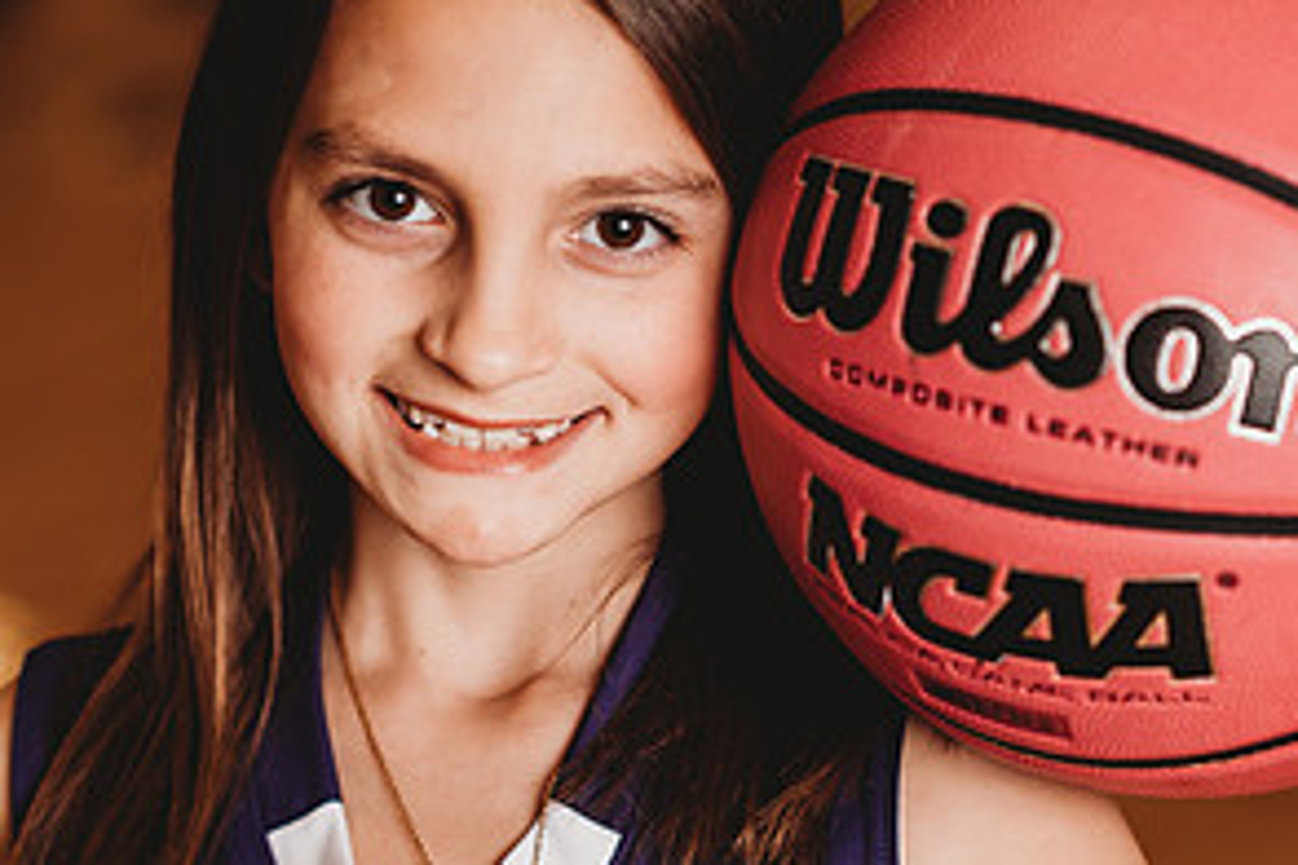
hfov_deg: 15.8
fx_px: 4687
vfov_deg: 10.5
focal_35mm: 130
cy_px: 697
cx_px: 658
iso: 100
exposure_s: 1/160
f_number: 2.5
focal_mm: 85
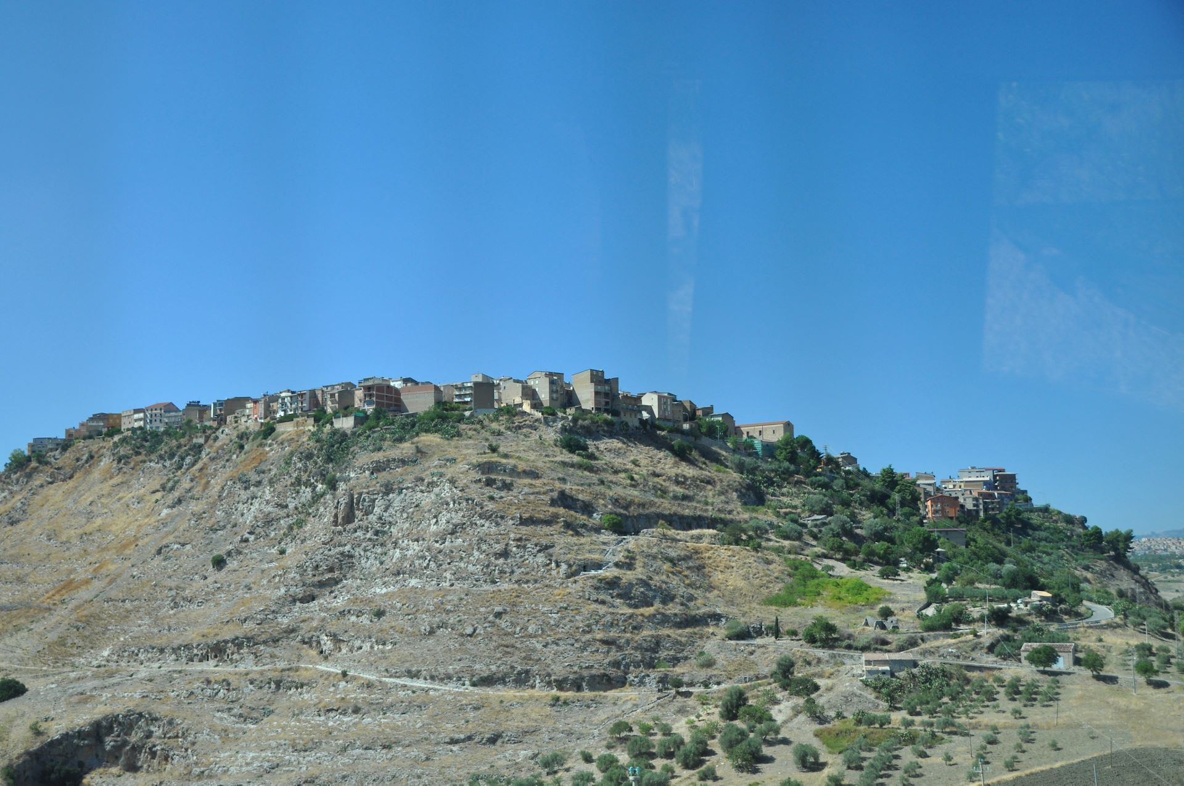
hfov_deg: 48.0
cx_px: 592
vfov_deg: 32.9
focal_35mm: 40
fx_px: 1330
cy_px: 393
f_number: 4
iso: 320
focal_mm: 27
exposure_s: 1/250
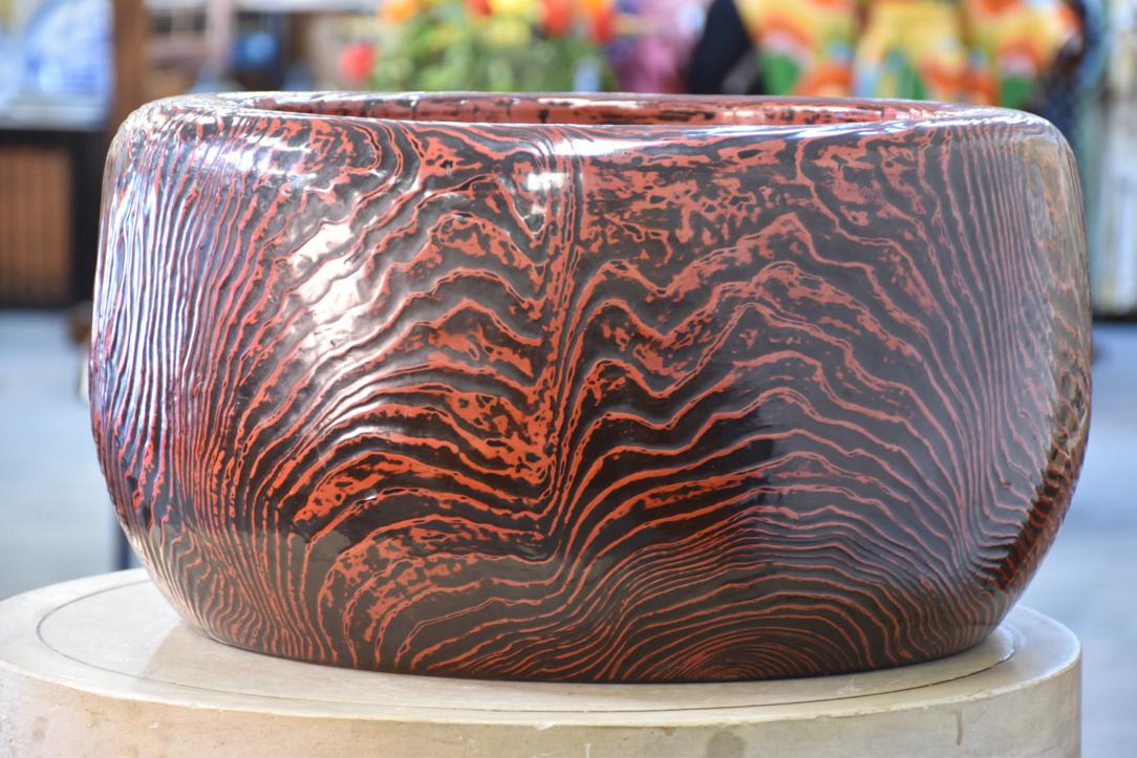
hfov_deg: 14.4
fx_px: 4501
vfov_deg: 9.6
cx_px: 568
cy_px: 379
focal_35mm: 142
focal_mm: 95
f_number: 5.3
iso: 400
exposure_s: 1/8
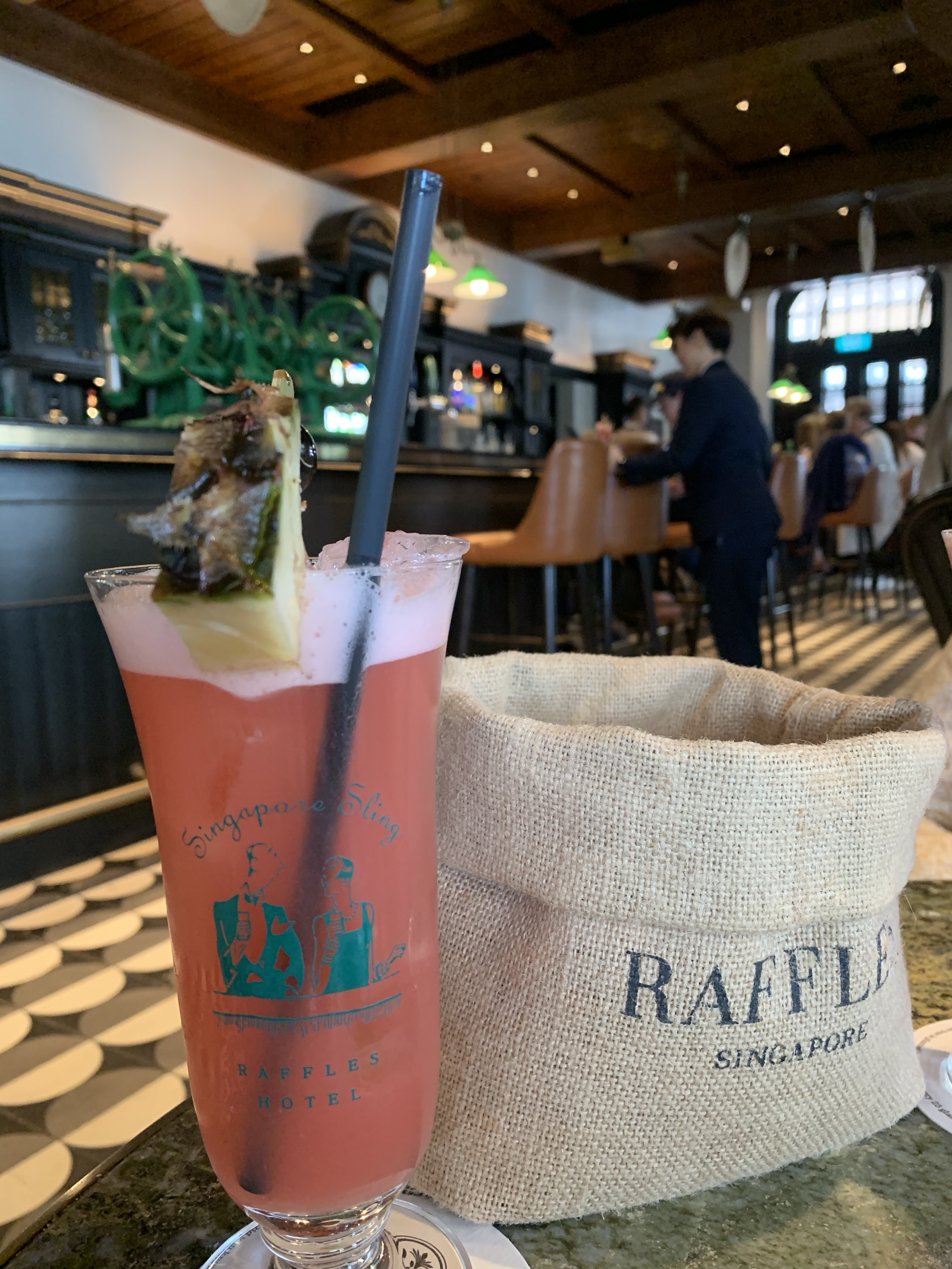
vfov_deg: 67.3
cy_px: 634
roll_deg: +1.0
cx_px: 476
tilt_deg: -7.3
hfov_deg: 53.1
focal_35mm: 26
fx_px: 953
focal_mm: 4.25
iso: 400
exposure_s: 1/60
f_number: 1.8
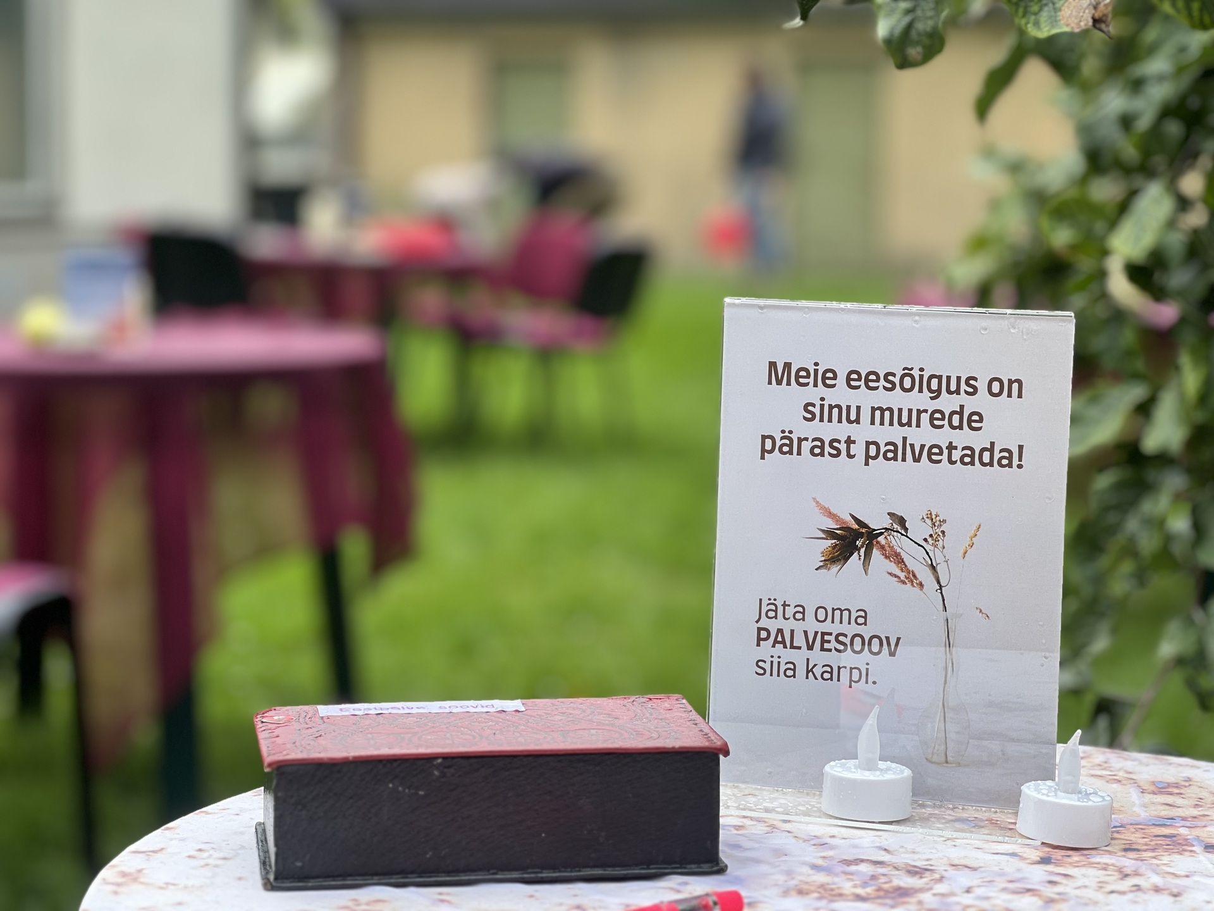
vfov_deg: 19.1
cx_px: 607
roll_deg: -1.8
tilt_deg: -6.2
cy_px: 456
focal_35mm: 77
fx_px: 2700
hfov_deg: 25.3
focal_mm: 9
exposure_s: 1/122
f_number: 2.8
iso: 20
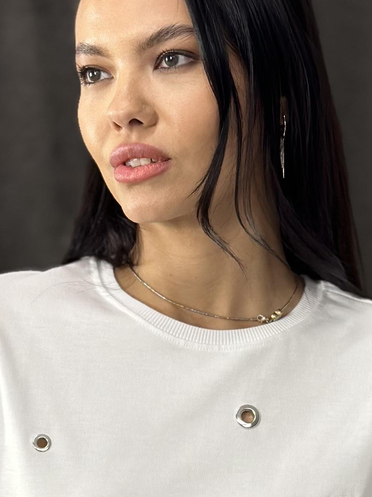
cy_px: 577
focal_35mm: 147
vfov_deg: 13.1
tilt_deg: -9.6
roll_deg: +1.8
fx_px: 2107
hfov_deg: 10.1
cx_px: 154
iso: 64
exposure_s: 1/105
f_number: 1.78
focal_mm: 6.86
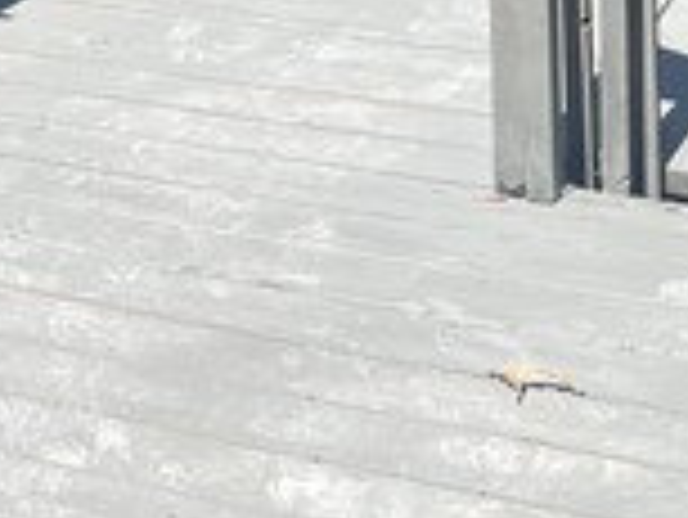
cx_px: -299
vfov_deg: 12.4
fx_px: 2248
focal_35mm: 113
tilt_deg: -10.8
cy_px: -284
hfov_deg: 16.1
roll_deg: +5.2
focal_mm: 5.7
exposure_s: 1/3356
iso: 50
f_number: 1.5
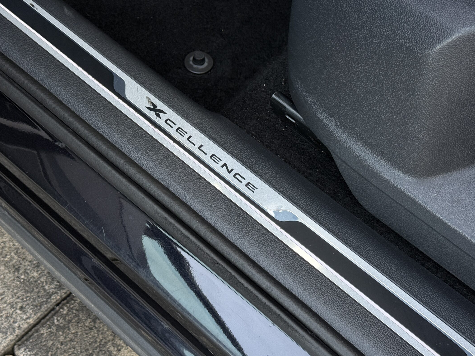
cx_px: 202
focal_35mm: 58
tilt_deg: -57.7
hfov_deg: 33.2
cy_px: 154
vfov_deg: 25.2
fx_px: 796
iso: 160
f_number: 1.78
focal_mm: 6.76
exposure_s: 1/60
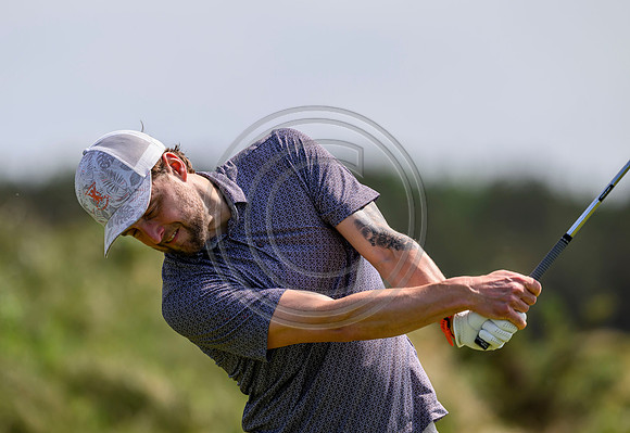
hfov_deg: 4.2
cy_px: 177
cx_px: 246
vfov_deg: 2.9
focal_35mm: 483
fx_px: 8531
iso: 500
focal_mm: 400
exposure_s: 1/3200
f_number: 4.5
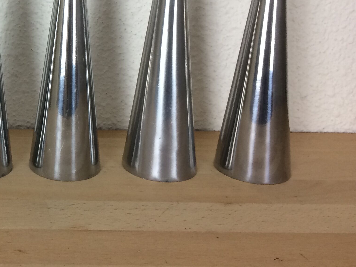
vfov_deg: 23.1
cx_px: -9
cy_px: 34
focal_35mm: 62
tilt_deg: -11.7
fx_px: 638
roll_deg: -1.0
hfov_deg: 29.0
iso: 40
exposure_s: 1/33
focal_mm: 4.15
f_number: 2.2
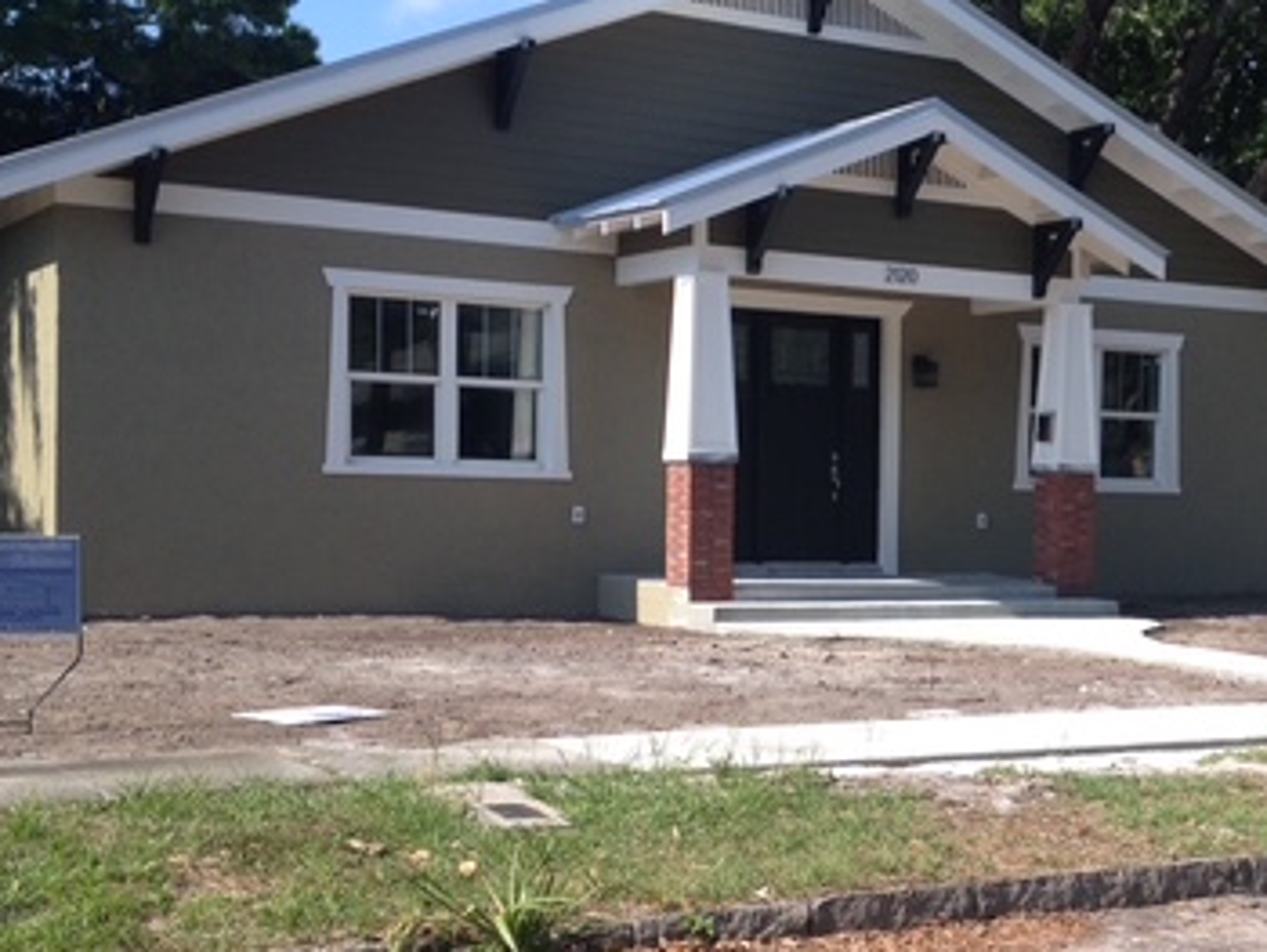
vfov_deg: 22.9
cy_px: 547
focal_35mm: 64
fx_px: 2344
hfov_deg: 29.7
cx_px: 970
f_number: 2.4
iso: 50
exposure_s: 1/1004
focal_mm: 4.28
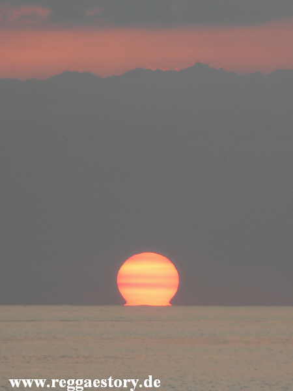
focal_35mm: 420
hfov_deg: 3.5
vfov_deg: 4.7
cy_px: 196
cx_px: 146
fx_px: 4740
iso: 64
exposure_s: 1/100
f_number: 4
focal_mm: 72
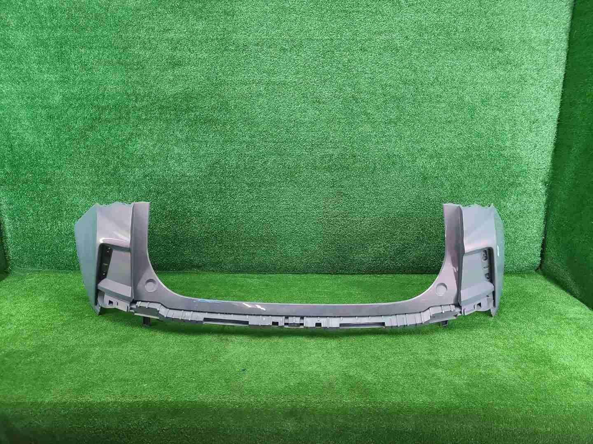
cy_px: 222
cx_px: 296
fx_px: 445
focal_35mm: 26
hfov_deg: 67.3
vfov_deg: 53.1
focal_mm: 5.4
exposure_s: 1/50
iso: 217
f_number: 1.8
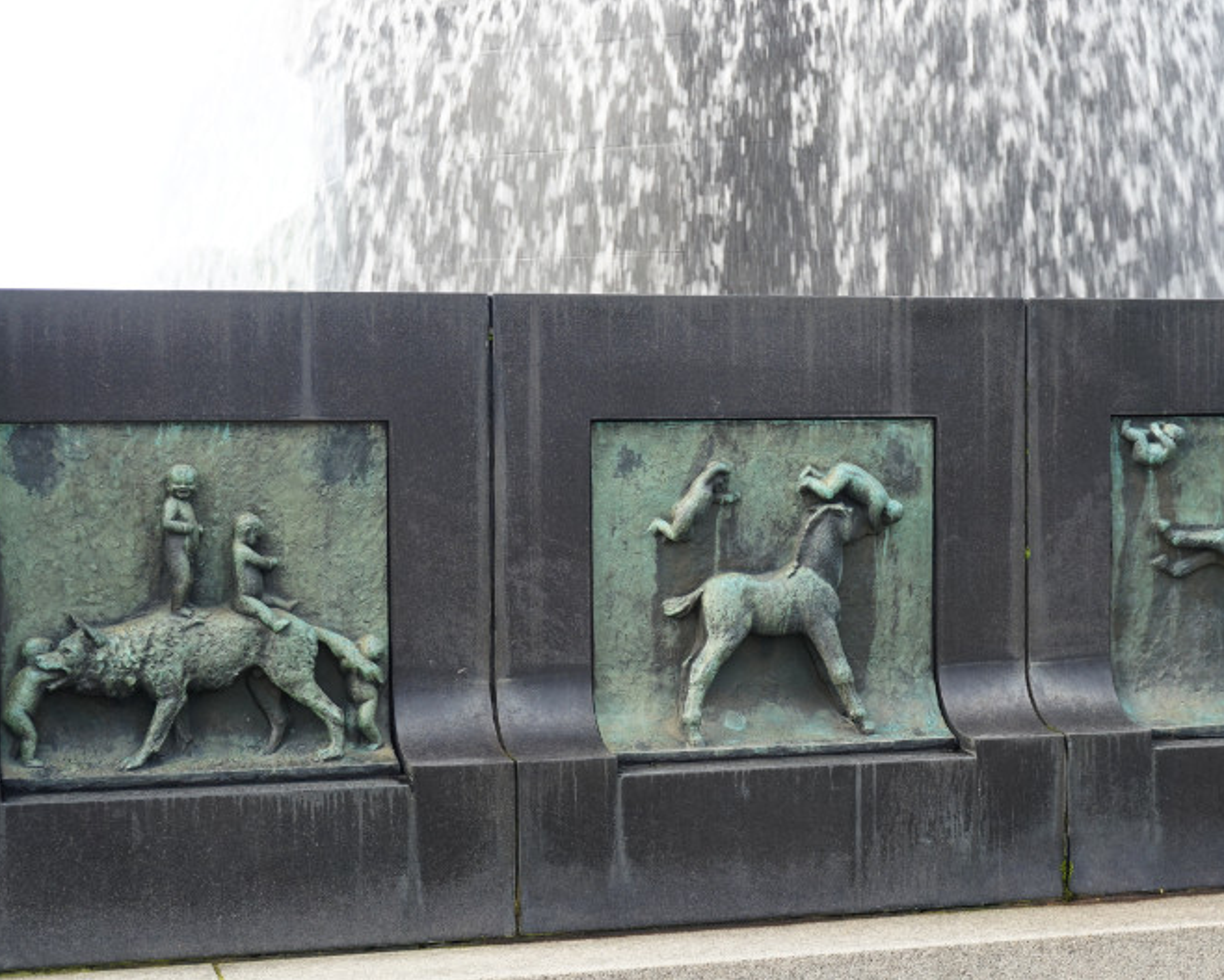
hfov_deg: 29.1
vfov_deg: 23.5
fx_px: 2356
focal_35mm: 65
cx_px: 705
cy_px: 494
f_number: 6.3
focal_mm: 38
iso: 100
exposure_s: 1/60
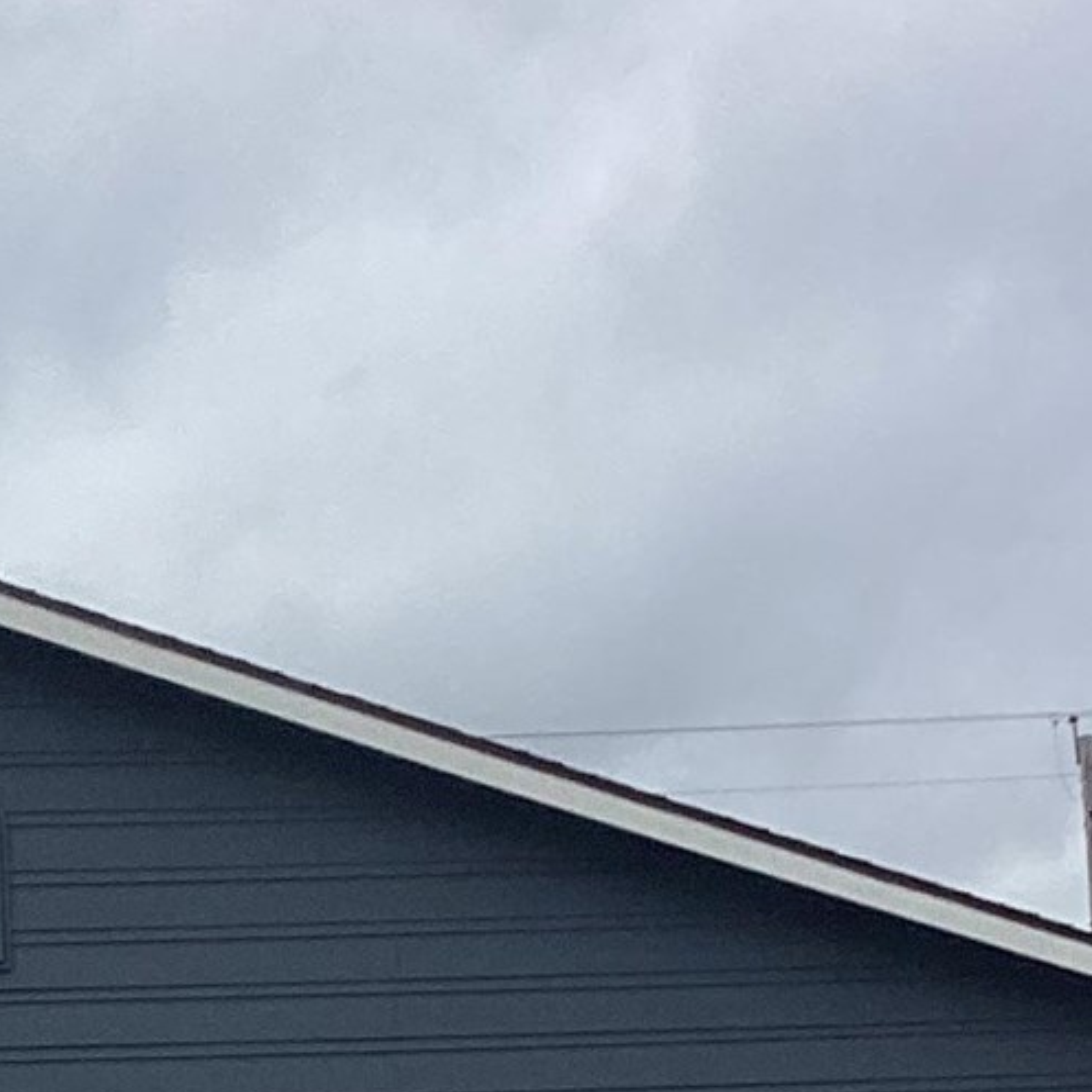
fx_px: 4533
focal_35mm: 127
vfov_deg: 12.8
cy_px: 1791
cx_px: -59
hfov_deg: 13.5
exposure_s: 1/2146
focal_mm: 3.3
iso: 25
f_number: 2.4
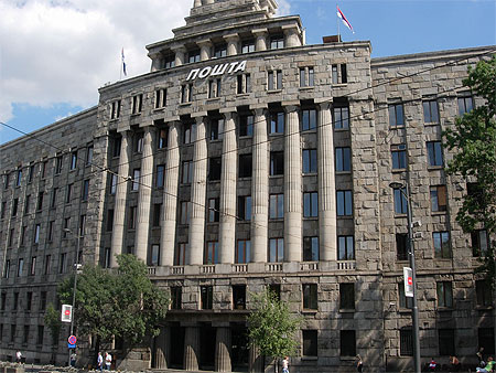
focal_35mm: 38
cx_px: 248
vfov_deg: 37.8
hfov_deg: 49.0
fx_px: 545
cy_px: 186
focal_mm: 7.8
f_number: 4.8
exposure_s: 1/664
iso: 79
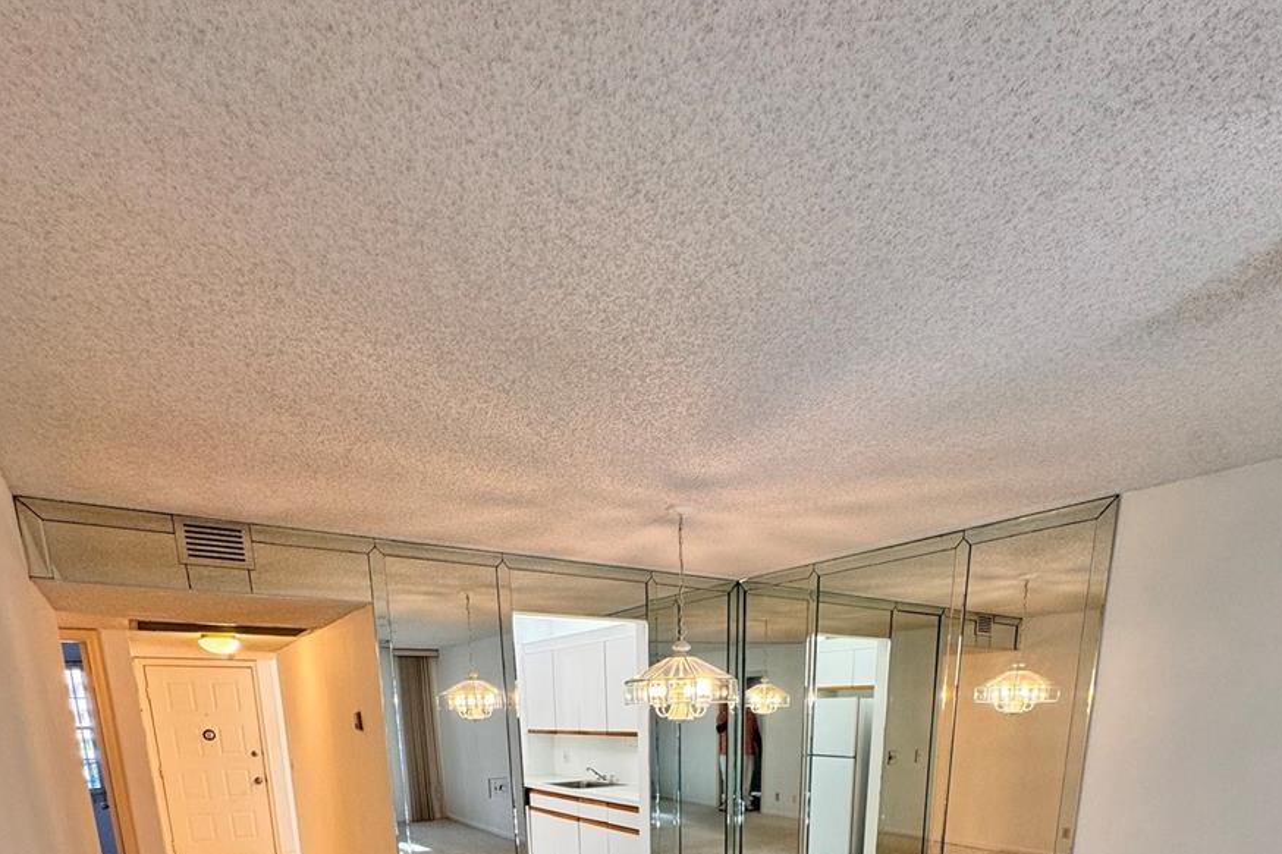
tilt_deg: -12.9
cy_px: 876
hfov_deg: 84.0
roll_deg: +0.7
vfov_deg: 49.1
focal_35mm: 20
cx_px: 647
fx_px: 712
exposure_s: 1/120
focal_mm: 2.22
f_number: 2.2
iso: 160
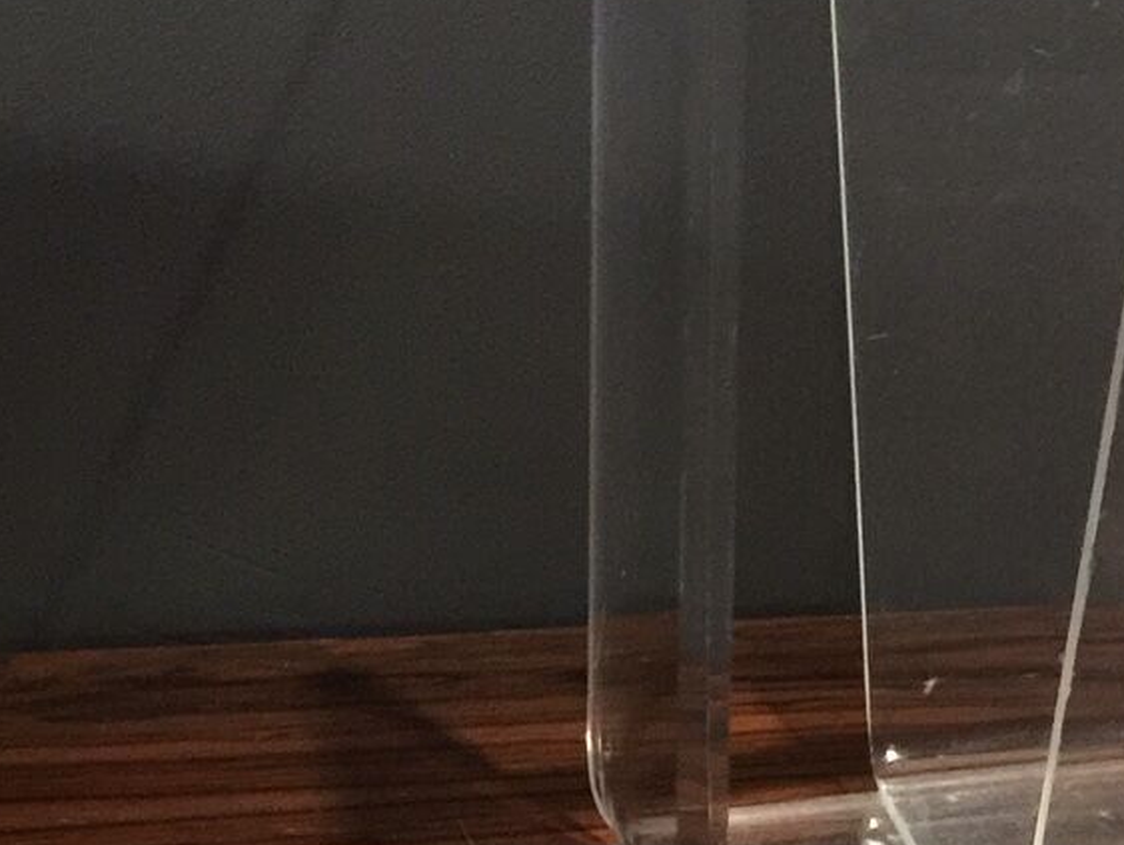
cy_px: 172
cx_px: 1533
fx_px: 2729
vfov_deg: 17.4
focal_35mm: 84
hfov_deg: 20.8
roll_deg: -4.3
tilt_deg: -9.5
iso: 160
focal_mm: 4.15
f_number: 2.2
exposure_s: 1/4
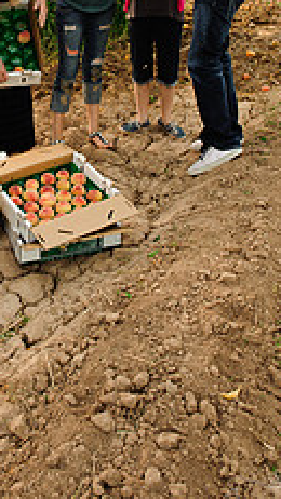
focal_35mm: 49
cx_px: 25
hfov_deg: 23.7
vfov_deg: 39.8
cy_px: 76
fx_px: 649
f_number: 6.3
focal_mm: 24
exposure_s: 1/80
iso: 400
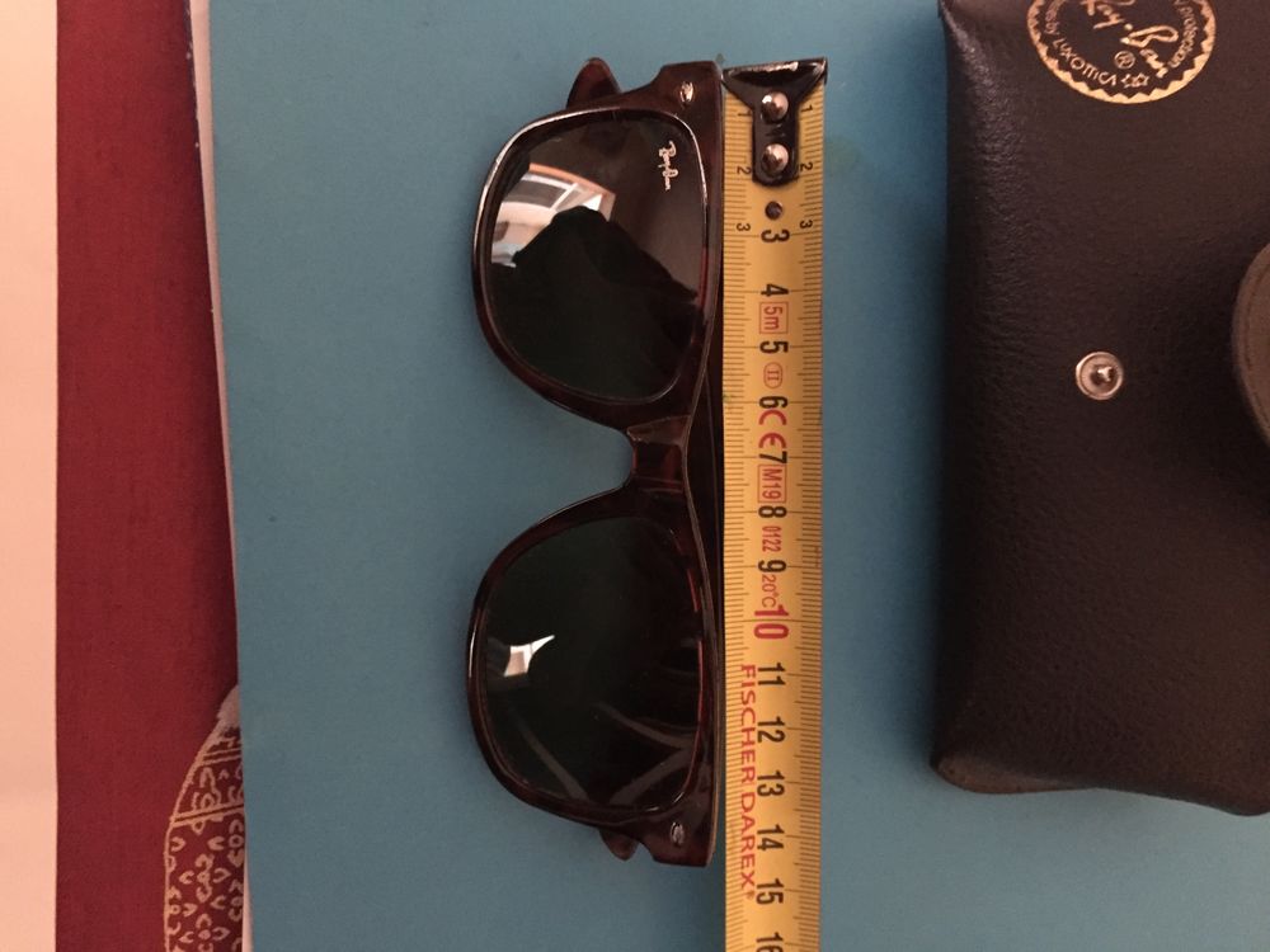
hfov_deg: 61.7
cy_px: 476
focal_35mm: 29
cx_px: 635
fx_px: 1064
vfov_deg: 48.2
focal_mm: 4.15
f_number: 2.2
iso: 1000
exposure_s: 1/17
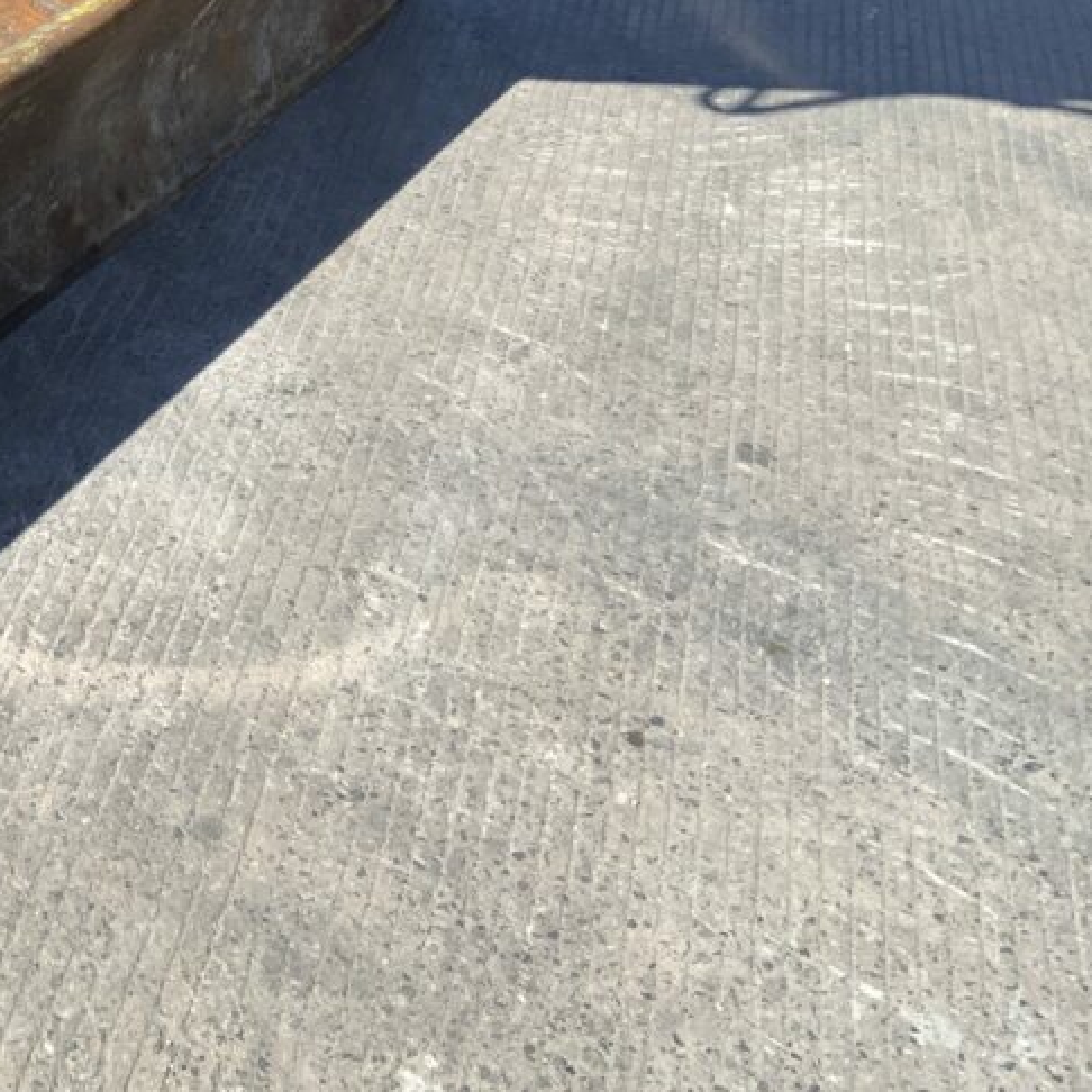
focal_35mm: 54
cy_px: 247
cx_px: -43
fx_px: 1927
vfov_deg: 31.0
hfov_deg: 29.2
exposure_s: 1/1342
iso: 16
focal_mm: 3
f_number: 1.8
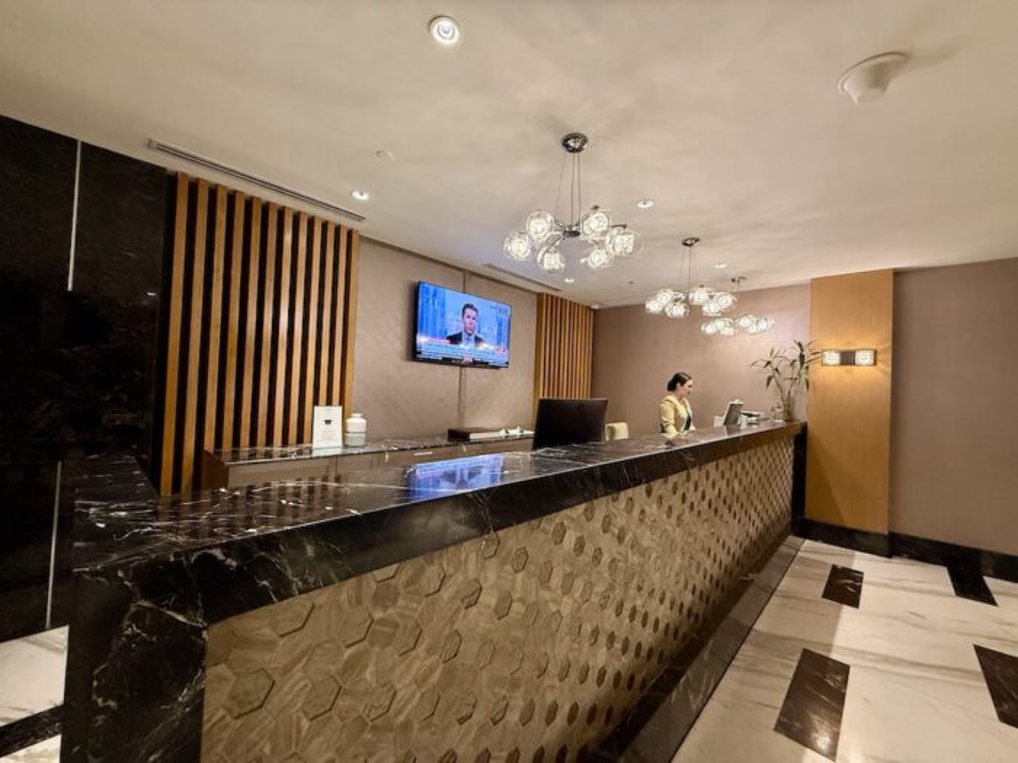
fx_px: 412
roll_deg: -1.7
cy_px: 382
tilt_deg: +1.5
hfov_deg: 102.1
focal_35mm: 14
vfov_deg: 85.7
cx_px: 509
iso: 320
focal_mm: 2.22
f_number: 2.2
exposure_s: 1/80
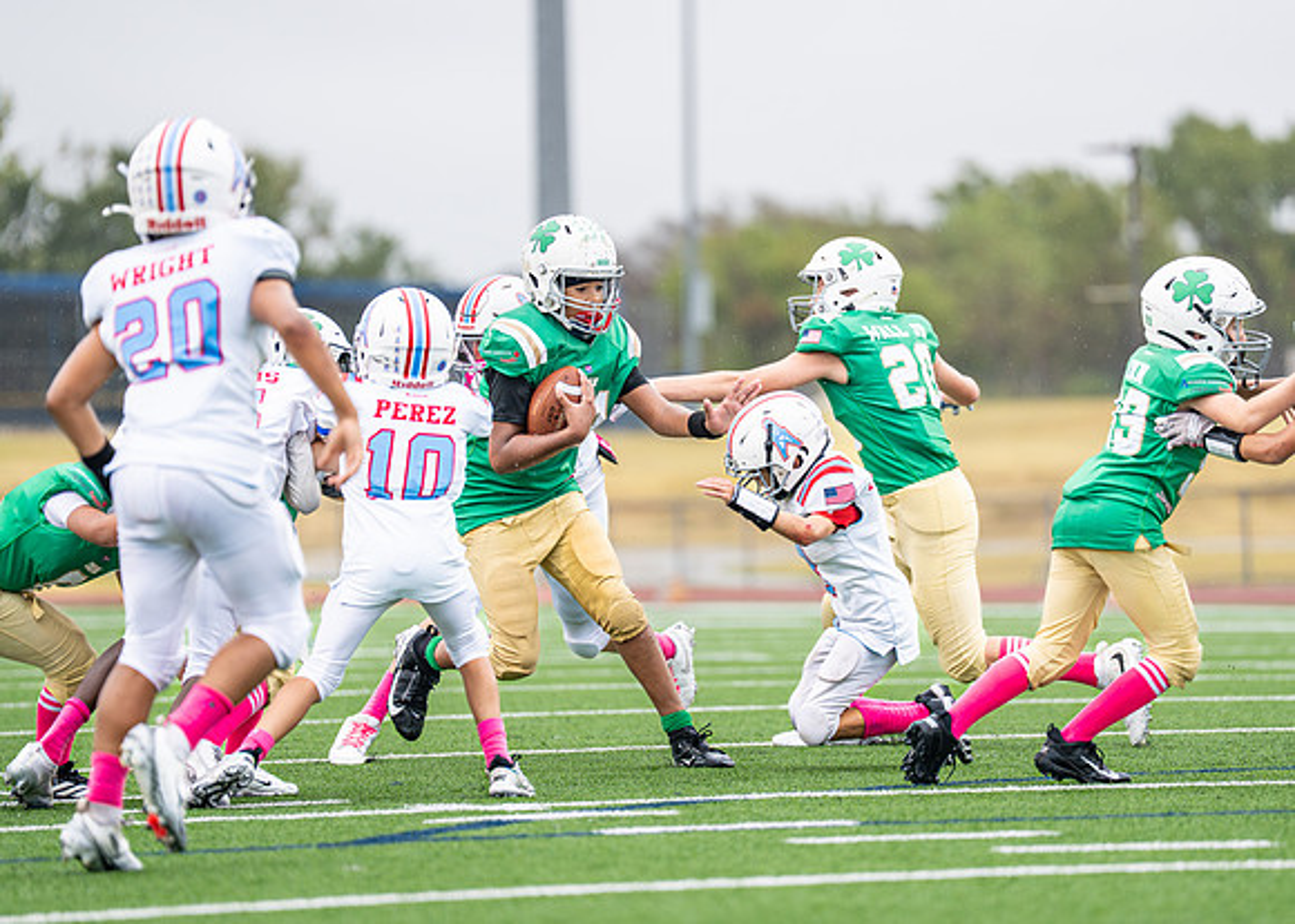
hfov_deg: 7.8
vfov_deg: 5.6
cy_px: 411
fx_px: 9445
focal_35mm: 257
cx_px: 715
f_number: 2.8
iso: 400
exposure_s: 1/1000
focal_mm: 200
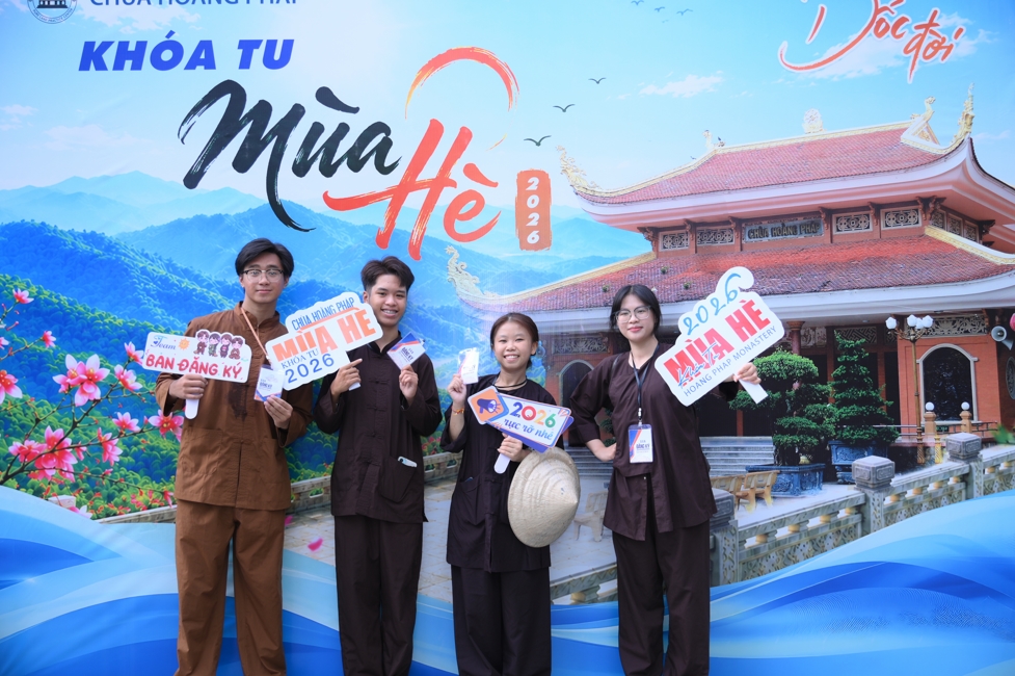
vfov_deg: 28.0
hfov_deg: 41.1
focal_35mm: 48
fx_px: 1352
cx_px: 508
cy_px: 338
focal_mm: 48
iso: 200
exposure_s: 1/200
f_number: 4
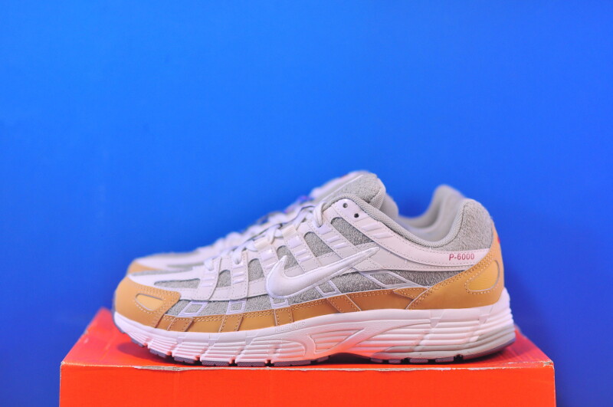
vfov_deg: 18.1
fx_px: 1275
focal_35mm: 75
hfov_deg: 27.0
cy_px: 204
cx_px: 306
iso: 250
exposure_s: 1/320
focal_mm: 50
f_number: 2.2
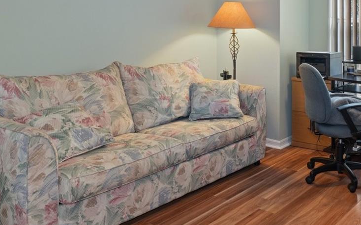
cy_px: 23
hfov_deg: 47.8
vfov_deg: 30.6
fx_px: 394
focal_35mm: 40
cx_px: 260
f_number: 8
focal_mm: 12
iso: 320
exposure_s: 1/4
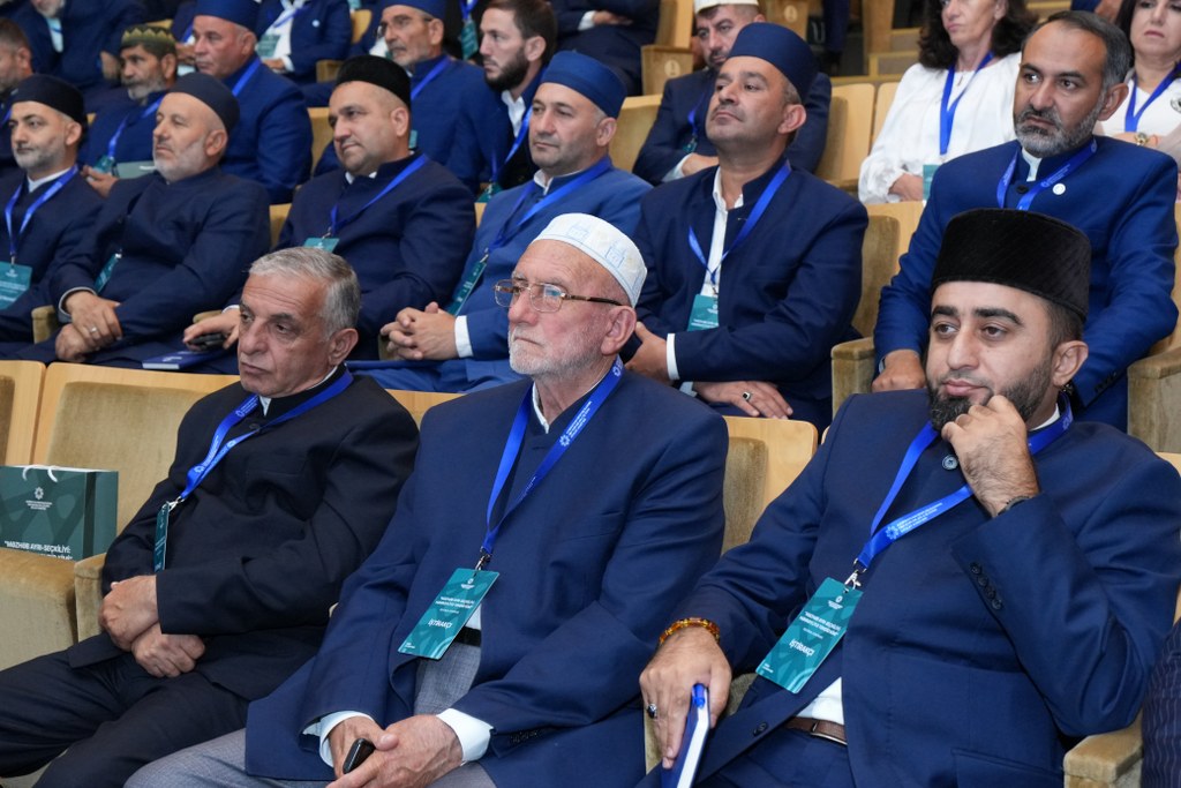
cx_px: 590
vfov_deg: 26.0
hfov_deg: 38.2
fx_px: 1706
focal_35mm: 52
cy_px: 394
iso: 2500
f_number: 4
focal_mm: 35
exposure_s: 1/160
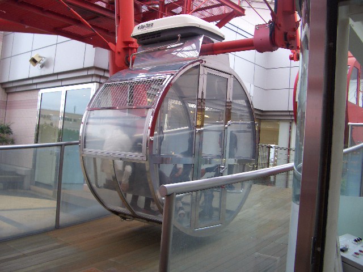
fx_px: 367
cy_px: 136
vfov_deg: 40.7
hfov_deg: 52.6
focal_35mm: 35
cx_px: 182
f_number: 2.6
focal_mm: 5.8
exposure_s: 1/80
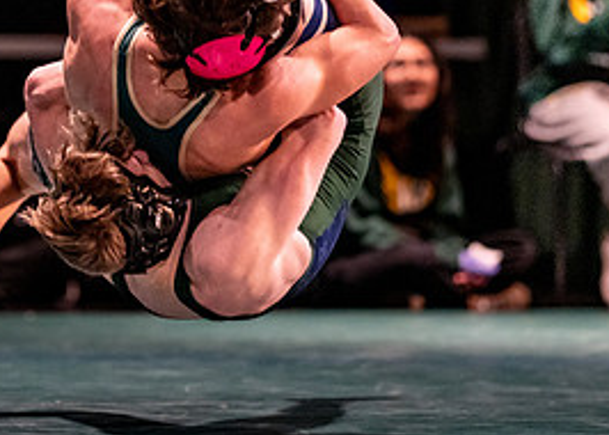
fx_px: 6088
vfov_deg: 4.1
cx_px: 182
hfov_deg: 5.7
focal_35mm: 352
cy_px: -4
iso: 2000
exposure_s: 1/800
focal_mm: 135
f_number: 1.8
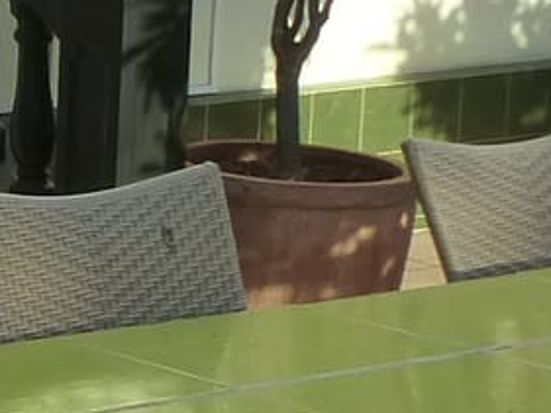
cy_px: -12
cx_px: -775
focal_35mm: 175
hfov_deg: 9.9
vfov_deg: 8.4
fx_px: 2787
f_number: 4
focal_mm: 4.3
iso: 160
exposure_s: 1/500
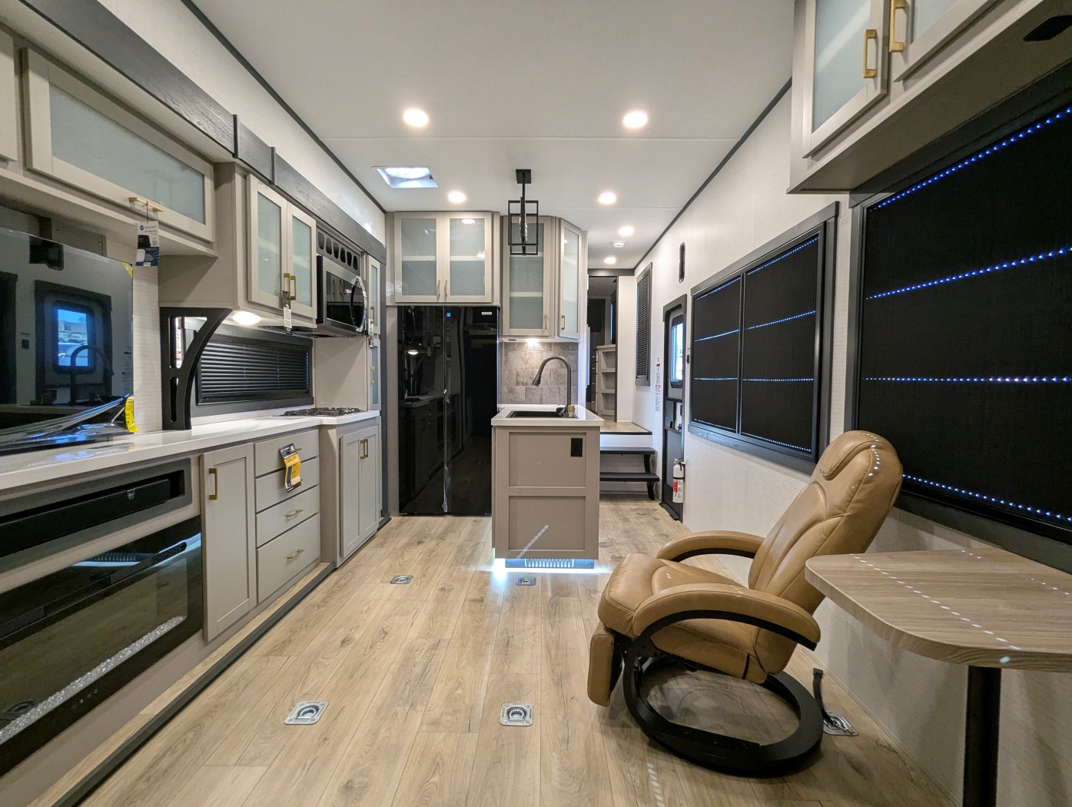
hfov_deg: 94.4
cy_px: 404
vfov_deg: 78.2
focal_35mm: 16
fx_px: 496
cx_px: 536
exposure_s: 1/34.8
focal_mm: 2.35
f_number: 2.2
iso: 217
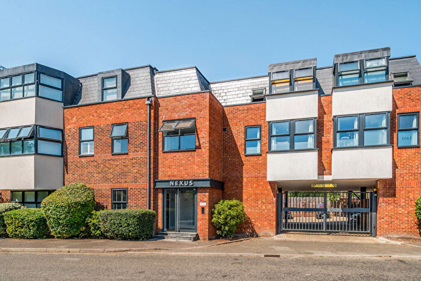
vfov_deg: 67.4
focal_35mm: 18
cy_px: 140
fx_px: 211
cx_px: 210
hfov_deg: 90.0
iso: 400
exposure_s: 1/320
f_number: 8
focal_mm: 12
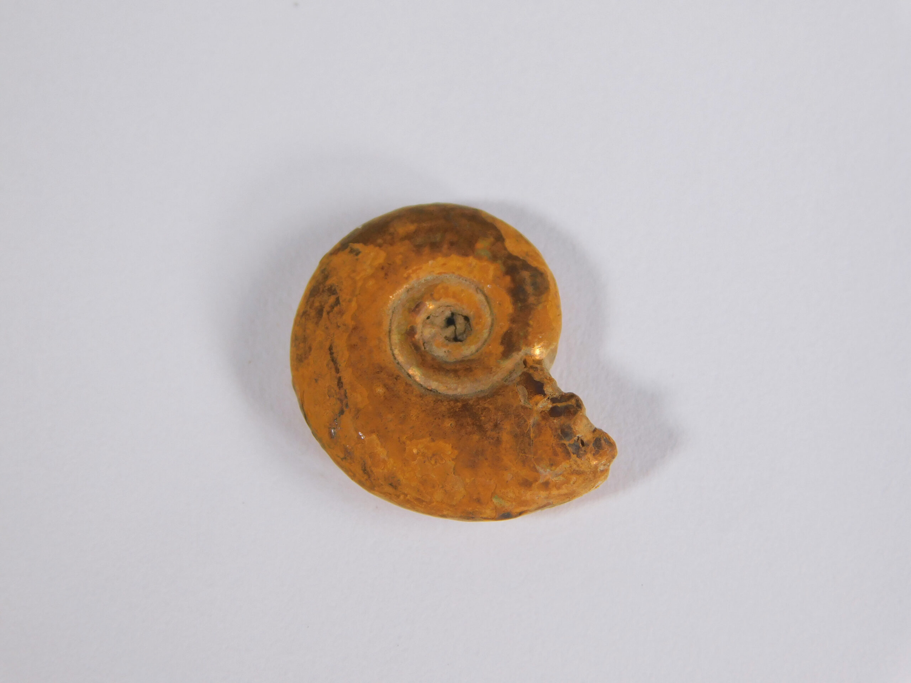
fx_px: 5316
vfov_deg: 7.4
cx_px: 456
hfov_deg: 9.8
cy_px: 342
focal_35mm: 202
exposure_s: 1/100
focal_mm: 35.9
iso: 125
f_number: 5.4
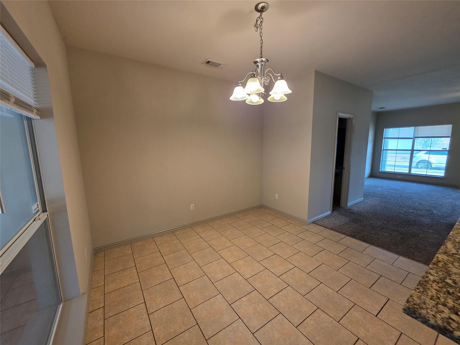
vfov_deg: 89.9
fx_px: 173
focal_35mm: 13
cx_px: 230
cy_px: 172
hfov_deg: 106.2
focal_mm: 2.2
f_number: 1.9
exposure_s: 1/120
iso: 200
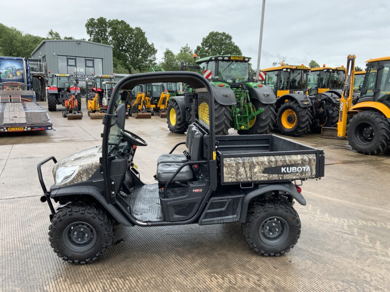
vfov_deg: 48.2
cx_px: 195
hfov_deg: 61.7
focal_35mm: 29
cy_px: 146
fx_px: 327
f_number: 1.8
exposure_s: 1/327
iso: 16
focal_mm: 3
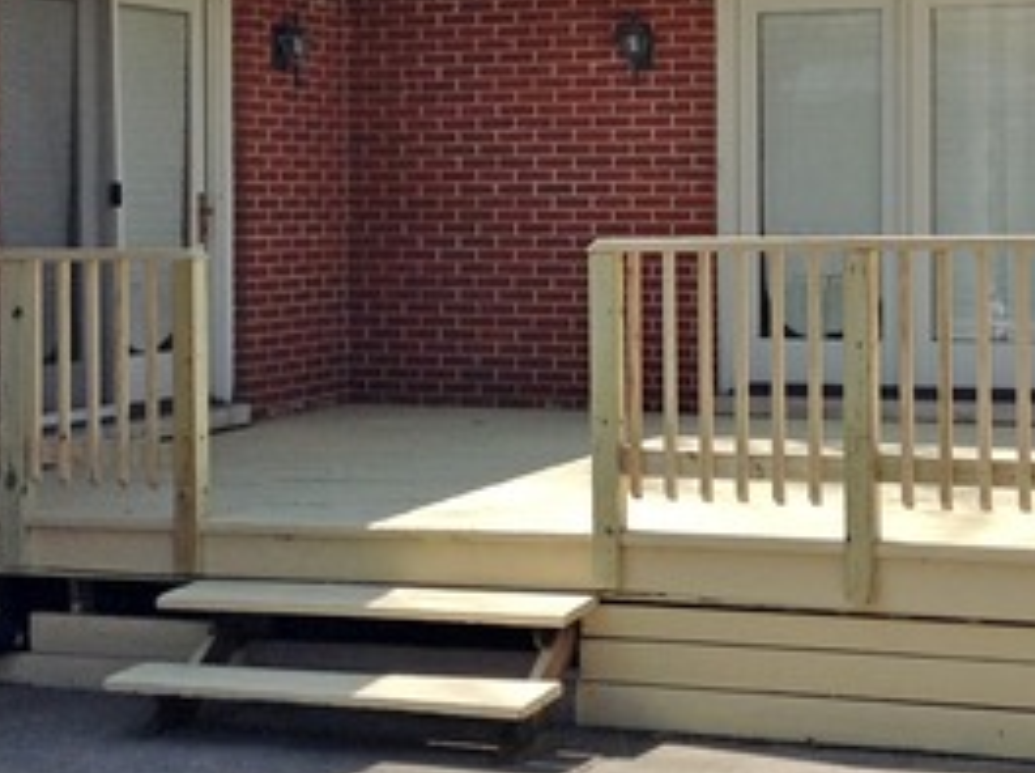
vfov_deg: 17.2
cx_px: 670
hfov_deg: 23.0
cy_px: 192
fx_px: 2537
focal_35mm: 85
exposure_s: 1/1592
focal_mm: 4.28
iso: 50
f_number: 2.4
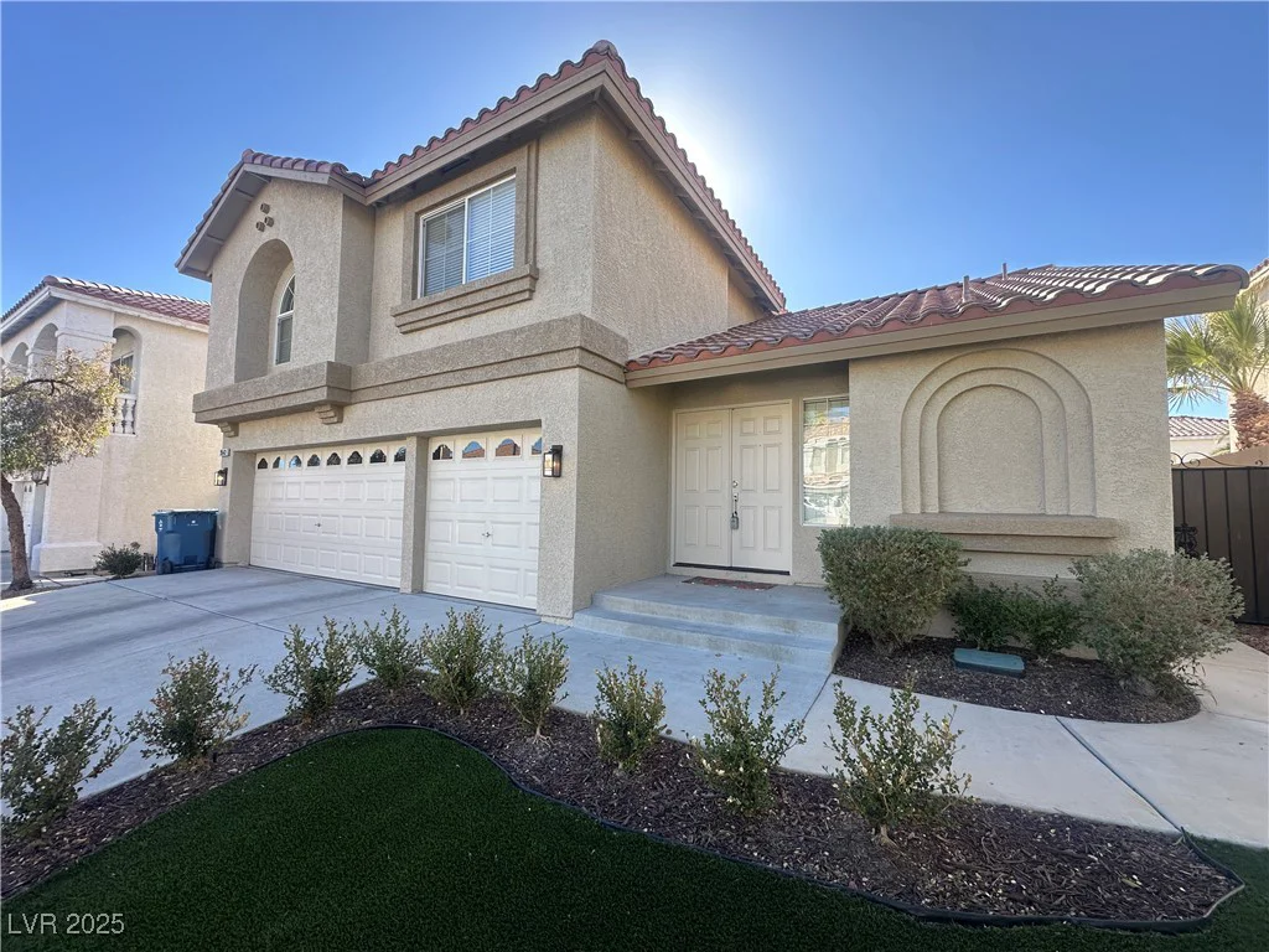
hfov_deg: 102.1
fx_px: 513
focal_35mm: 14
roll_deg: -0.5
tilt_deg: +3.9
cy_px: 476
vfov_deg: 85.7
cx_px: 634
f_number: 2.2
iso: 40
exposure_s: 1/504
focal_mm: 2.22
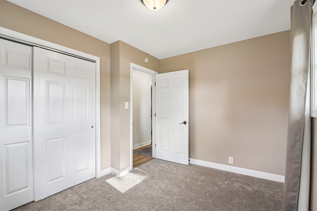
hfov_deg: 96.7
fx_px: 141
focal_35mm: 16
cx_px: 158
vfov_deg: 73.7
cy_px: 106
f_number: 8
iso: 200
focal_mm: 16
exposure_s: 1/15
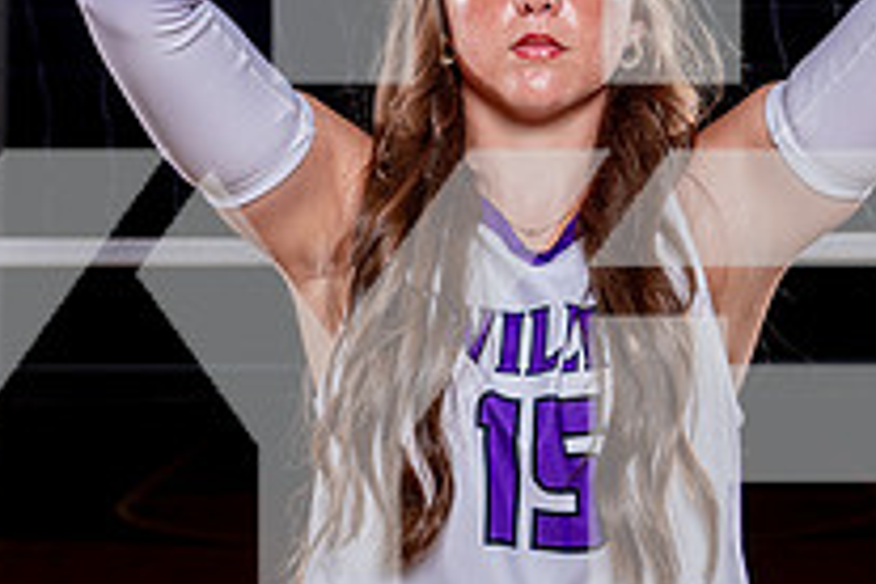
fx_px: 2530
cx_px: 521
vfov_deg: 12.8
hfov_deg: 19.6
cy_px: -138
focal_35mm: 104
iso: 100
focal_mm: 36
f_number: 4
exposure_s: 1/250
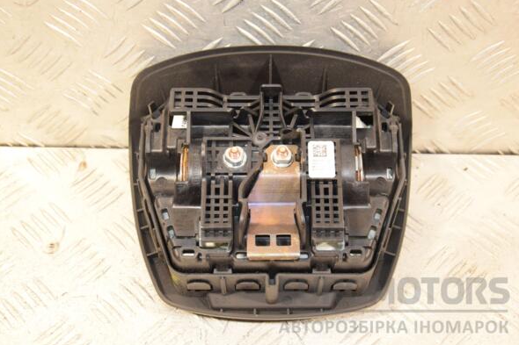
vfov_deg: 23.4
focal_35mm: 58
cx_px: 262
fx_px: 836
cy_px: 174
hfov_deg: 34.5
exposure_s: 1/125
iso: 1600
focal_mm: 38
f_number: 5.6
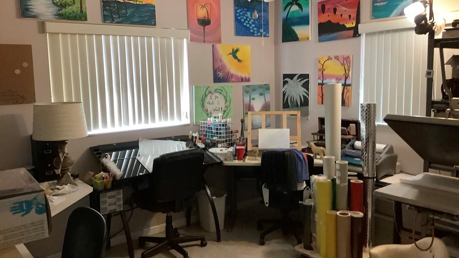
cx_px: 229
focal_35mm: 34
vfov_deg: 34.6
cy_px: 121
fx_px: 414
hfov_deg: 58.0
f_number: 2.4
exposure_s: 1/25
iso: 400
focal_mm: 3.3
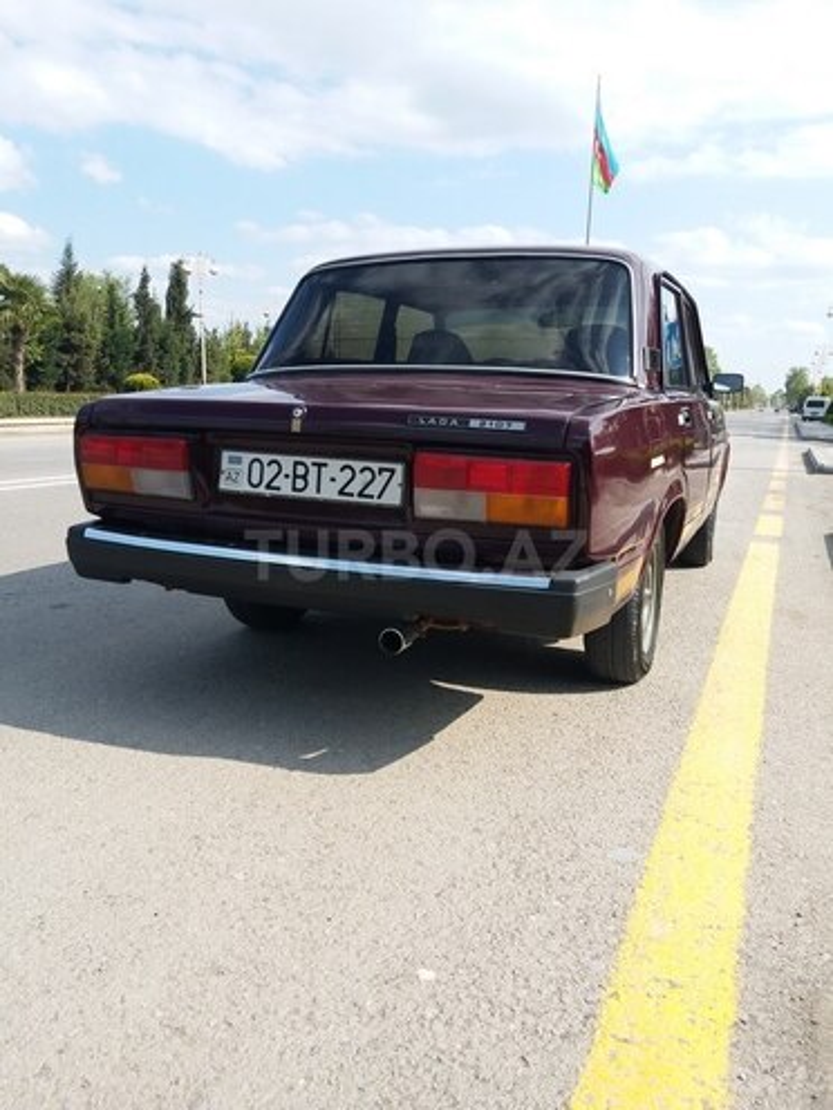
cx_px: 416
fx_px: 866
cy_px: 555
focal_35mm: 27
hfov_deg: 51.4
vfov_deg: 65.3
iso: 40
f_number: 1.9
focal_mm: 3.7
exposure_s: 1/761
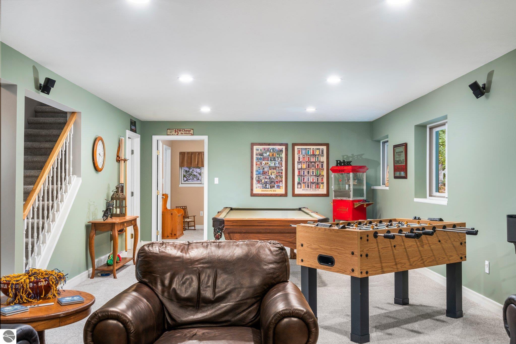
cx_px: 258
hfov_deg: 54.4
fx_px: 502
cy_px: 172
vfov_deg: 37.8
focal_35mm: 35
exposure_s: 1/40
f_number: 10
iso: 320
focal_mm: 35
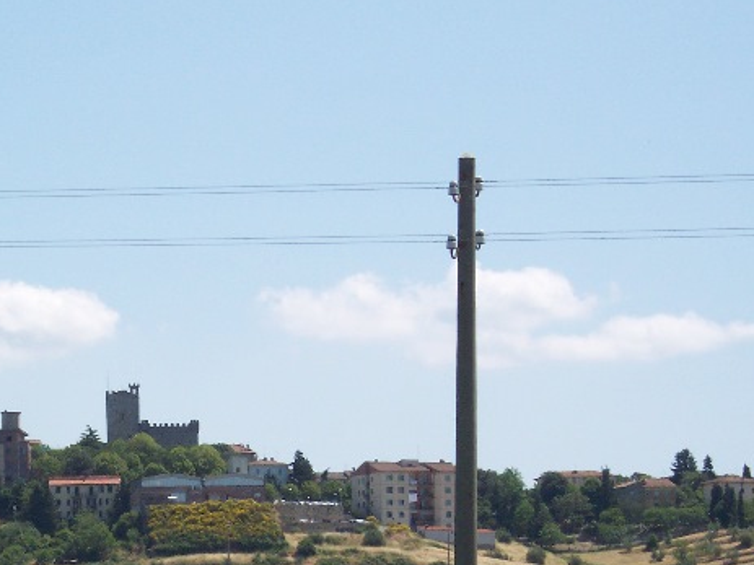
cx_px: 182
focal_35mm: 197
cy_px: 405
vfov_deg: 7.5
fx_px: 4290
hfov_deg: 10.0
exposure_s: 1/350
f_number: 8
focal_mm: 24
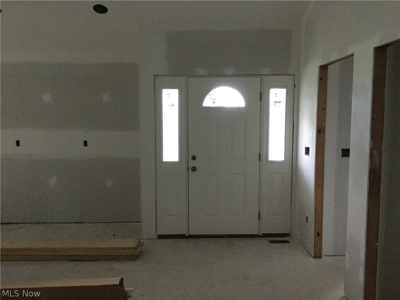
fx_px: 358
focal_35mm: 31
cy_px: 150
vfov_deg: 45.4
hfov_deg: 58.4
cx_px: 200
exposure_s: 1/15
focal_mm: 3.3
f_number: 2.4
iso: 320
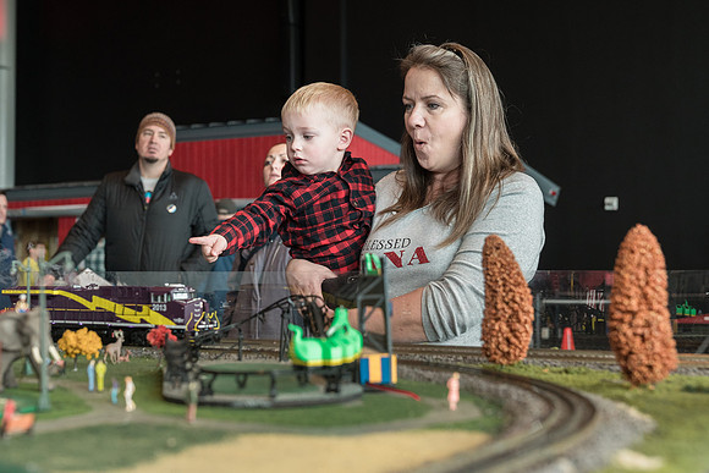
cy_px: 232
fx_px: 1034
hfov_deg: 37.8
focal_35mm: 52
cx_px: 317
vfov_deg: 25.8
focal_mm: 47
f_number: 4
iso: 2000
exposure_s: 1/200
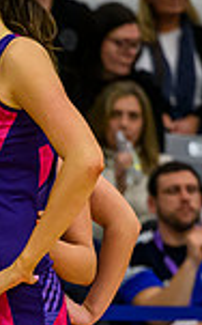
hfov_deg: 1.4
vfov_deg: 2.2
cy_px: 340
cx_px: -201
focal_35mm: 967
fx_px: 8542
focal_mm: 200
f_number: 3.5
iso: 5000
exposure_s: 1/1000
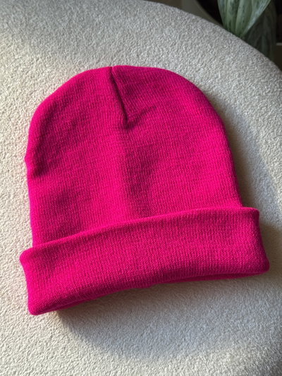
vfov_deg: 39.6
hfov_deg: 30.3
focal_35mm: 48
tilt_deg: -71.8
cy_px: 188
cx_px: 141
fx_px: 521
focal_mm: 6.76
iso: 125
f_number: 1.78
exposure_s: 1/60
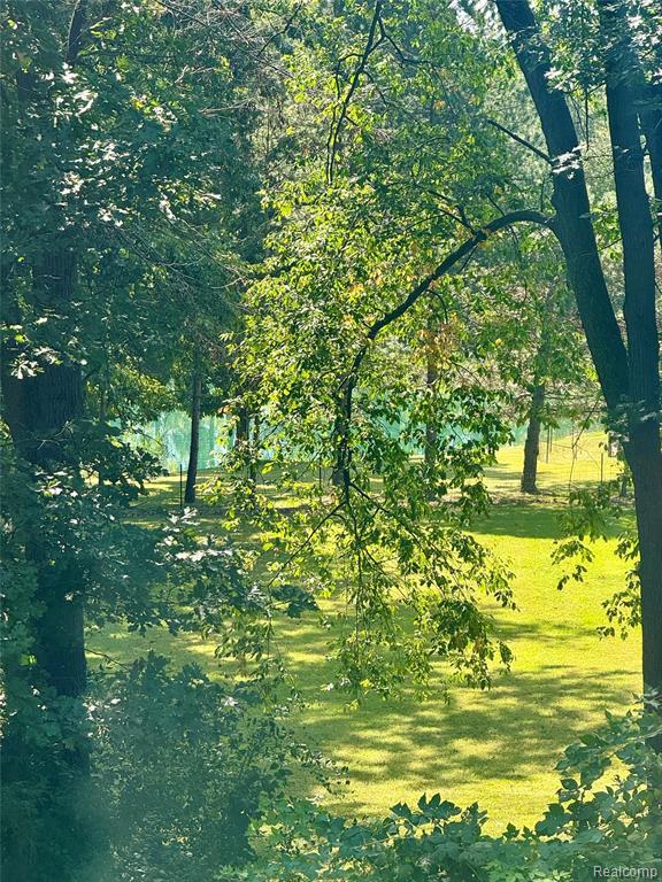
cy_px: 441
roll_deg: +0.1
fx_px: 3060
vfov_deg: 16.4
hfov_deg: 12.3
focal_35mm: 120
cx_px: 331
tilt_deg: -7.5
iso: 50
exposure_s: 1/280
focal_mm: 15.66
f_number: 2.8
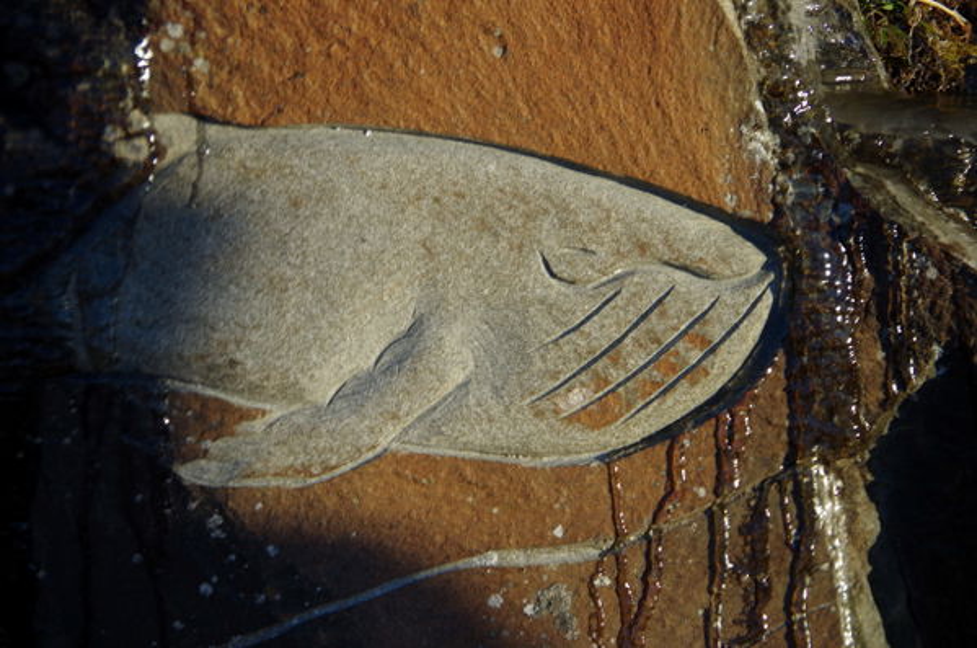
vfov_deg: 8.0
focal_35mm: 172
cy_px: 324
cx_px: 488
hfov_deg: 12.0
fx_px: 4659
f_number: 5.6
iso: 200
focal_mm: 115
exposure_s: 1/200
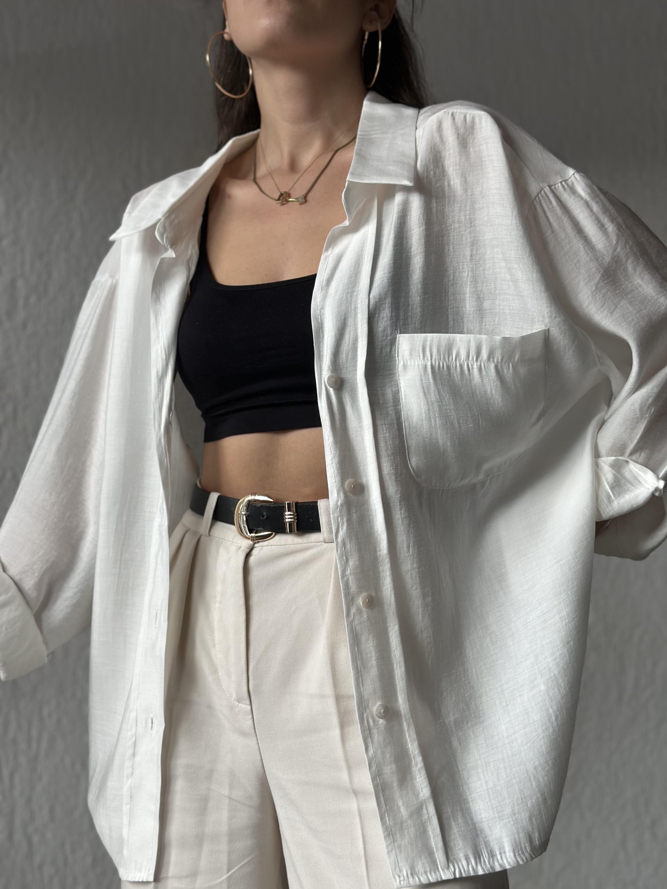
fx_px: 1233
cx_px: 334
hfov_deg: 30.3
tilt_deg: +4.8
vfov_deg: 39.7
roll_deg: -0.3
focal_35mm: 48
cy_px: 444
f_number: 1.78
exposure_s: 1/167
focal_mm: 6.86
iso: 64
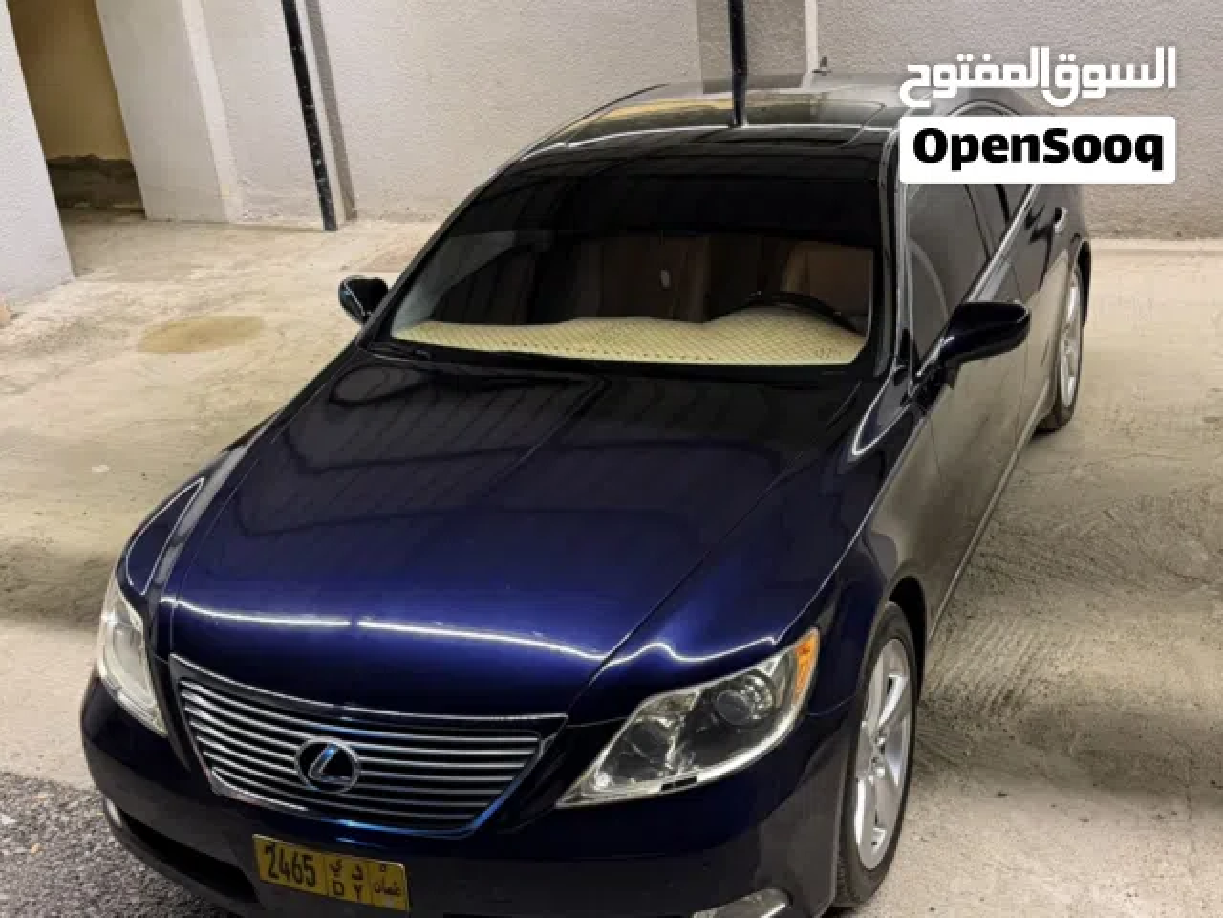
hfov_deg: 71.6
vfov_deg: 56.8
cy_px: 459
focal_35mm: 24
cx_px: 612
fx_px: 848
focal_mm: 6.76
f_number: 1.78
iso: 800
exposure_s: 1/33
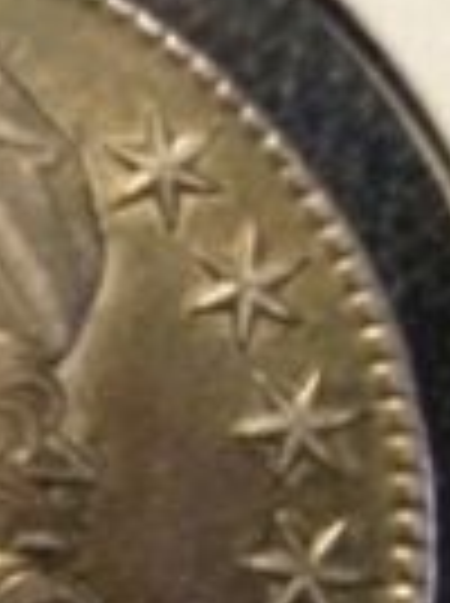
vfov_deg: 12.5
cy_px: 522
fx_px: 2730
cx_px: -104
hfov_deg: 9.3
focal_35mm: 157
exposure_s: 1/20
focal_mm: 4.28
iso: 320
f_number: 2.4
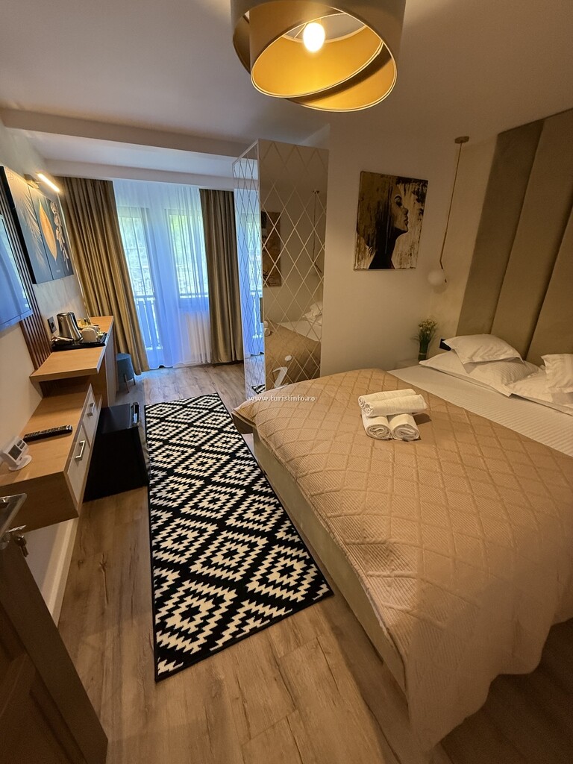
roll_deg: -0.5
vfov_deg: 102.1
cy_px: 382
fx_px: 309
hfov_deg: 85.7
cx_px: 286
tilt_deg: -21.7
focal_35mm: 14
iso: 500
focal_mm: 2.22
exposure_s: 1/100
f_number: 2.2
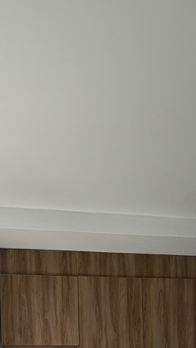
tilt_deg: -2.3
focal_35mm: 46
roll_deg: +0.6
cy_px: 410
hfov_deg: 26.0
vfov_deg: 35.7
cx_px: 92
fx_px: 424
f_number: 2.2
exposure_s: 1/638
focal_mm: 2.22
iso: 40
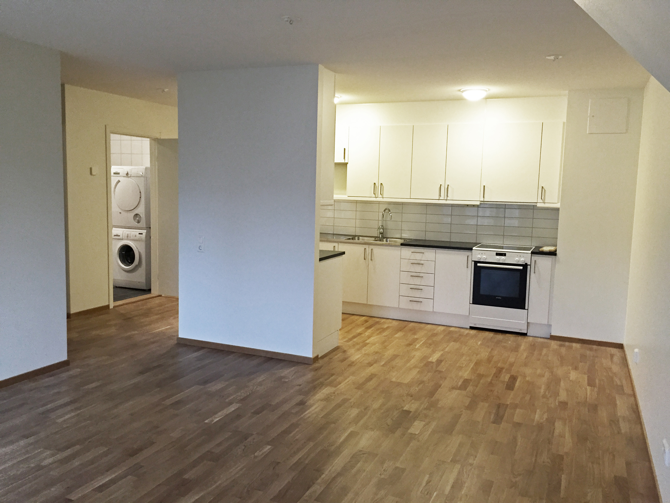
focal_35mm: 29
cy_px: 252
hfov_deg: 61.7
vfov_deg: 48.2
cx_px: 335
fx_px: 561
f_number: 2.2
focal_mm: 4.15
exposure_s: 1/33
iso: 160
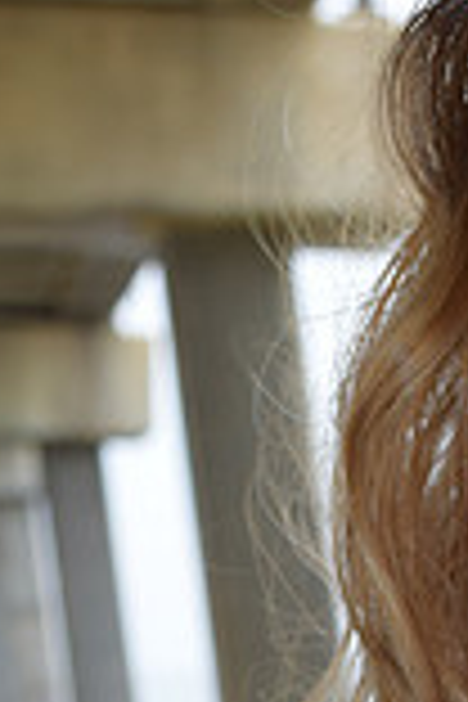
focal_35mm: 140
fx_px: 2727
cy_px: 855
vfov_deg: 14.2
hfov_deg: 9.8
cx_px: 403
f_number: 5.6
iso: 110
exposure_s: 1/125
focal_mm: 25
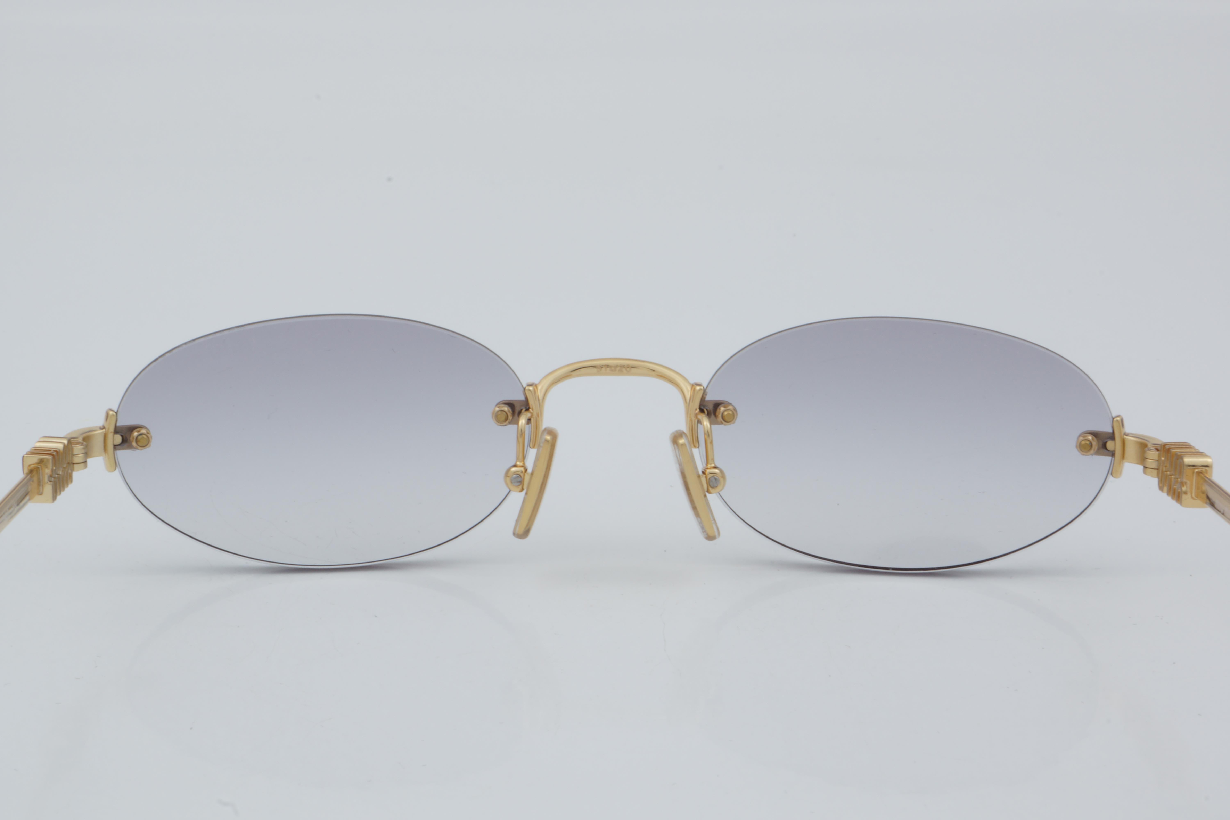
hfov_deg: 24.6
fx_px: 2819
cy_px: 410
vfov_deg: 16.6
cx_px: 615
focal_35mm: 82
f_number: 32
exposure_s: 1/4
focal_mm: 55
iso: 100
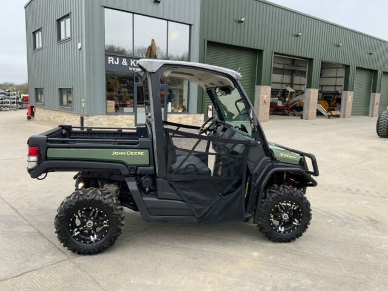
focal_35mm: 29
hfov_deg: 61.7
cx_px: 194
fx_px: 325
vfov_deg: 48.2
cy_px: 146
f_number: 1.8
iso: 40
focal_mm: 3
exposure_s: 1/122
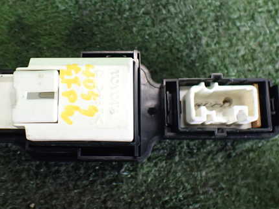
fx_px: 338
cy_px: 89
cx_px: 101
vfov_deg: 34.2
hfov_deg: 44.4
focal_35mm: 42
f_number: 2.3
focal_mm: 5.4
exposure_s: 1/125
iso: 500
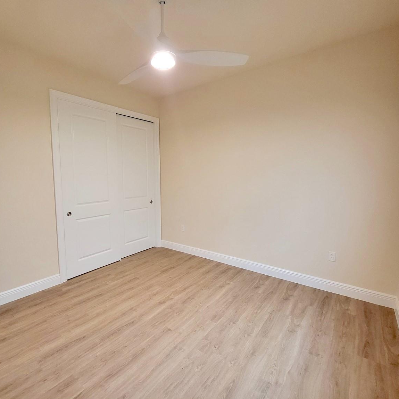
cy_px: 195
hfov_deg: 87.0
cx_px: 174
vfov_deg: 87.4
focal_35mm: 16
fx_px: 209
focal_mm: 1.74
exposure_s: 1/60
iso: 400
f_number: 2.2
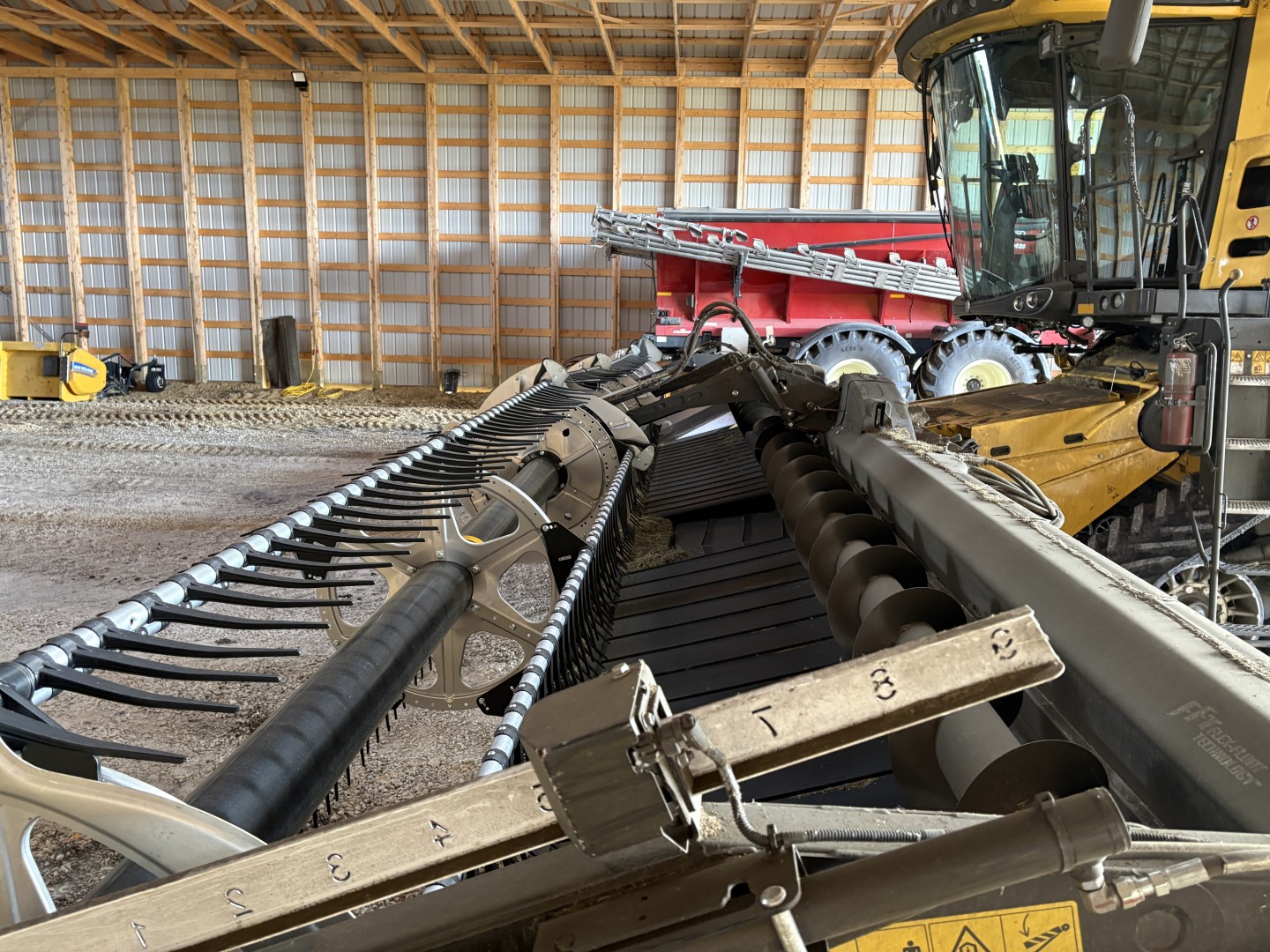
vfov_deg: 53.1
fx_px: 954
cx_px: 635
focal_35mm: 26
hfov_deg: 67.3
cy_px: 476
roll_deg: -1.5
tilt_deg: -10.1
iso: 250
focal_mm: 5.96
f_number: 1.6
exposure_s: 1/60
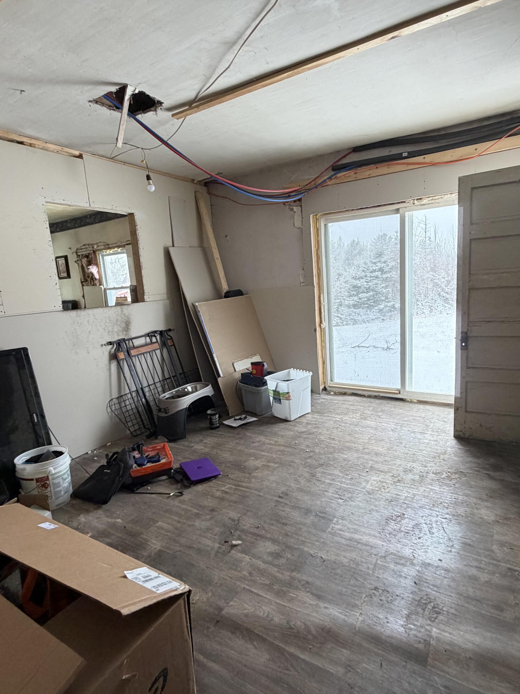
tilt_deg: -10.0
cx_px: 278
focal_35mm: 19
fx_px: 381
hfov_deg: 68.6
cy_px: 348
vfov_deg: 84.7
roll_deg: +3.5
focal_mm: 2.22
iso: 200
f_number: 2.2
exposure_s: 1/121
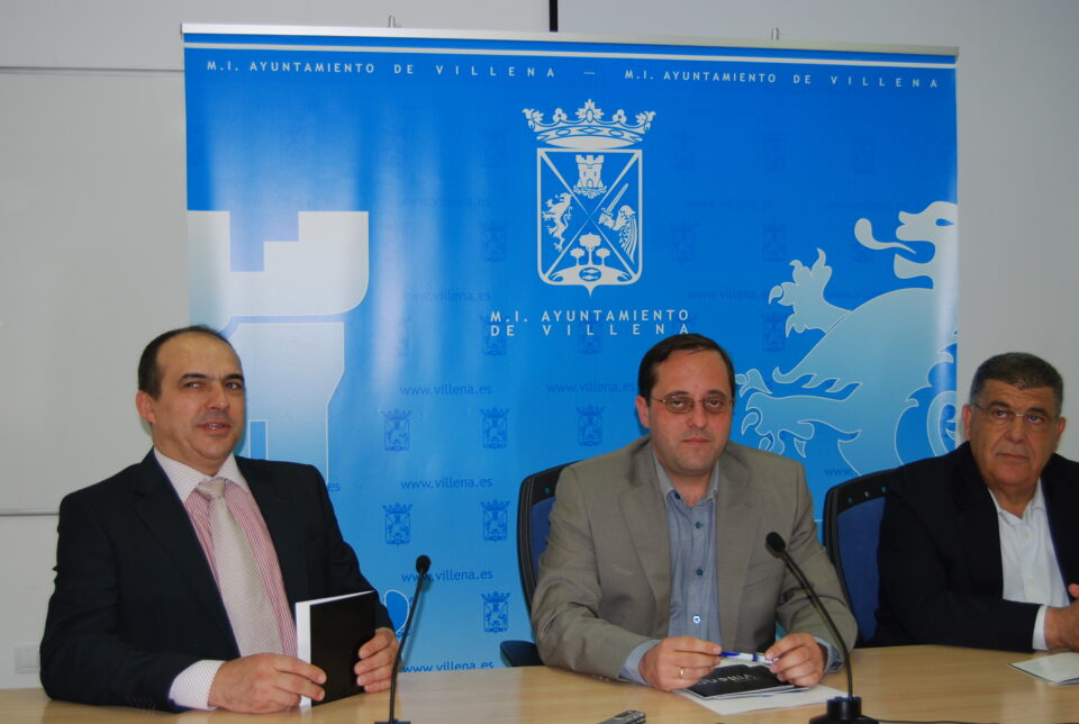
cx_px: 540
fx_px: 1396
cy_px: 362
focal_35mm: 46
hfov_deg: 42.3
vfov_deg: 29.1
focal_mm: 31
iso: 200
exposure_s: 1/60
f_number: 4.5
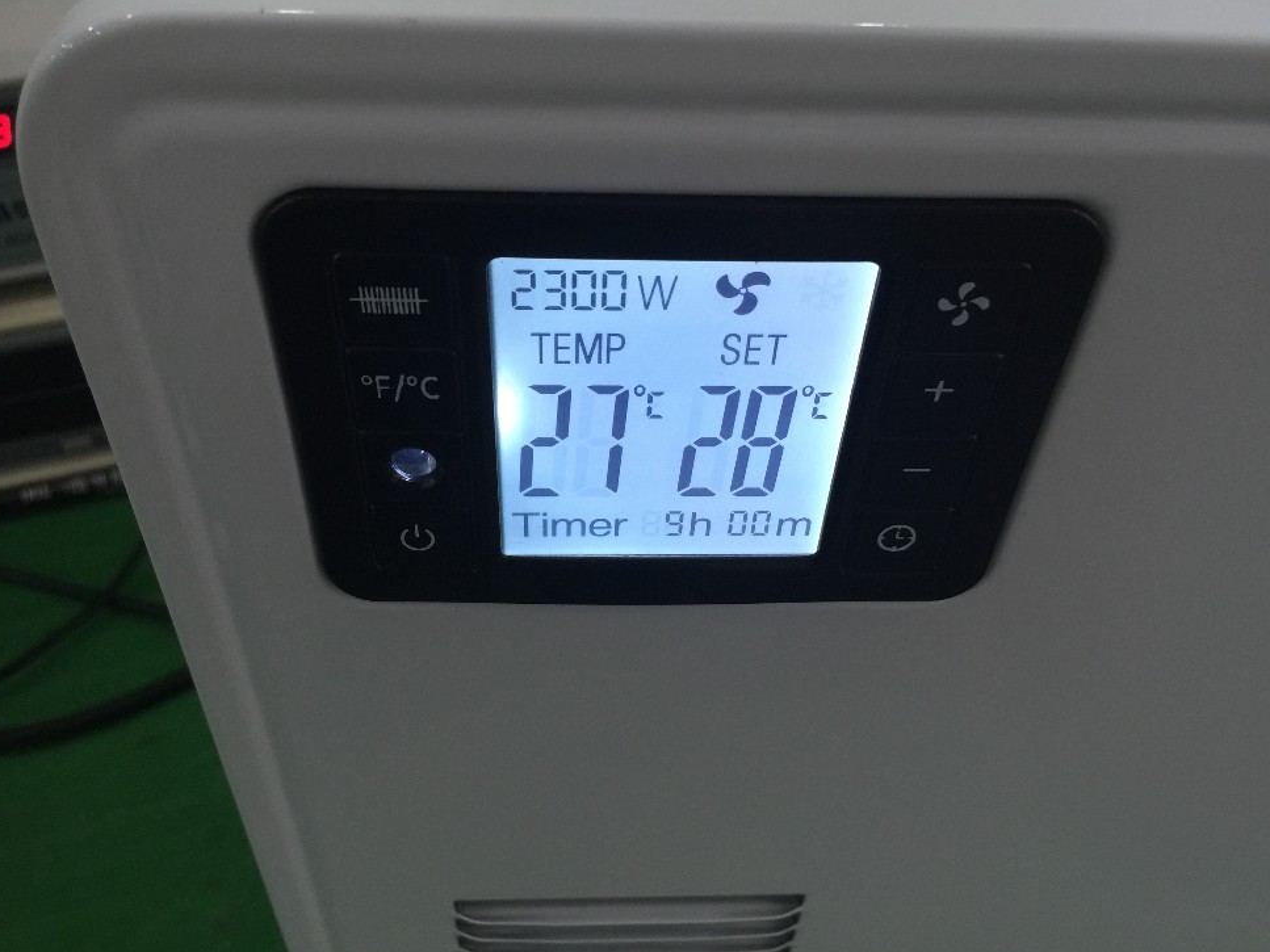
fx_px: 1101
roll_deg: -2.5
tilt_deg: -44.5
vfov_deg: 46.8
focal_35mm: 30
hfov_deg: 60.0
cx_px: 624
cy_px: 469
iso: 80
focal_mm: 4.15
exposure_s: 1/17
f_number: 2.2
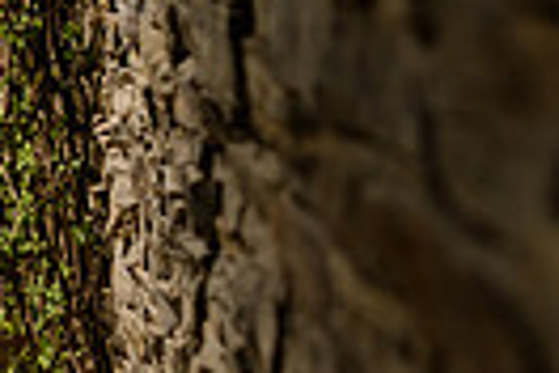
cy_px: -189
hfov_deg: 10.6
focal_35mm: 194
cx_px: 390
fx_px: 3012
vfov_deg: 7.0
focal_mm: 44
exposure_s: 1/125
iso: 50
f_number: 4
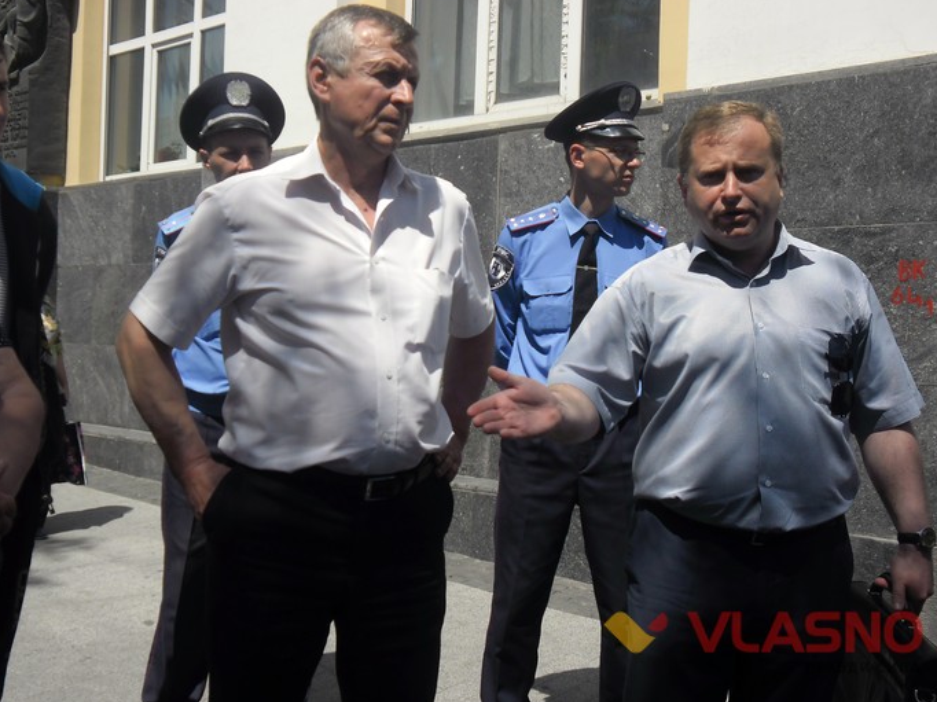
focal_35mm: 38
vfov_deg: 37.7
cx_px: 477
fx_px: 1028
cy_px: 354
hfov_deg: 49.0
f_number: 4
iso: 80
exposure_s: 1/899
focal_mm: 6.6
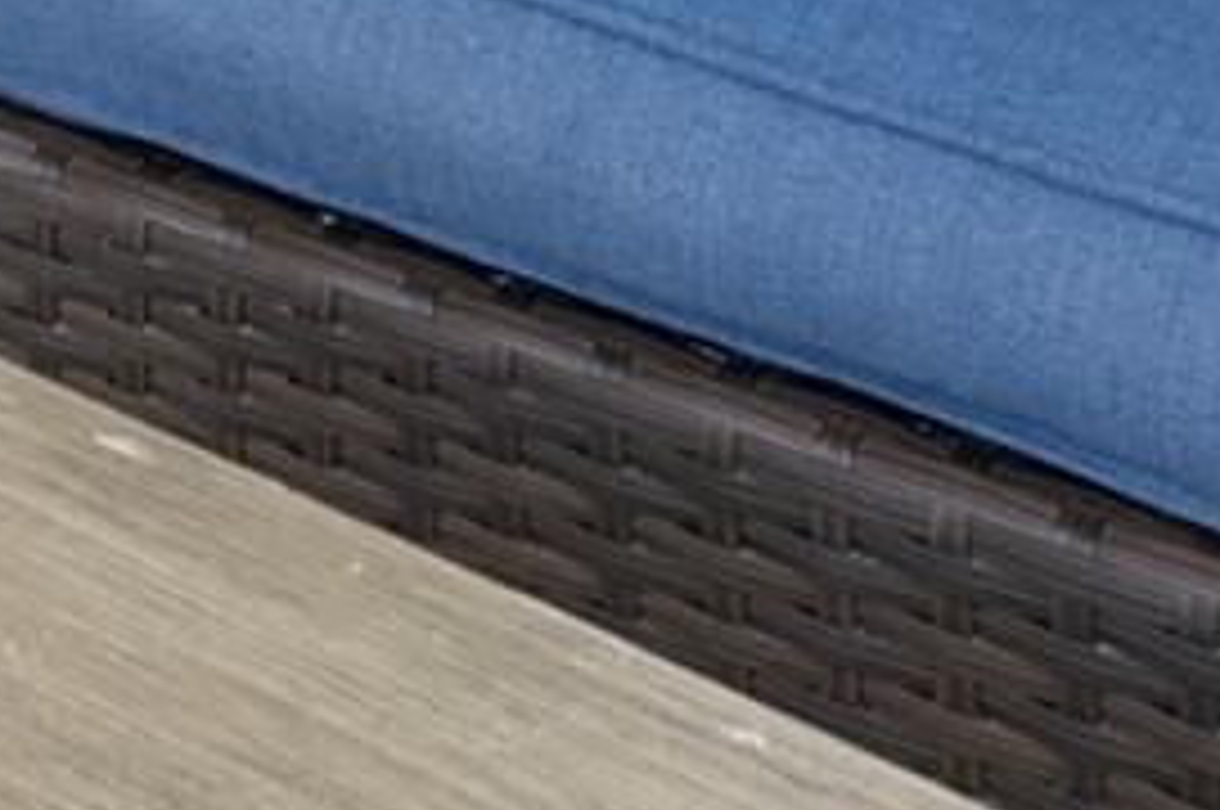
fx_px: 4198
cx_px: -396
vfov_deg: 8.8
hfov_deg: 15.7
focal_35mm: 124
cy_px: -1735
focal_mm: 16.4
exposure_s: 1/40
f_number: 13
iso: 200
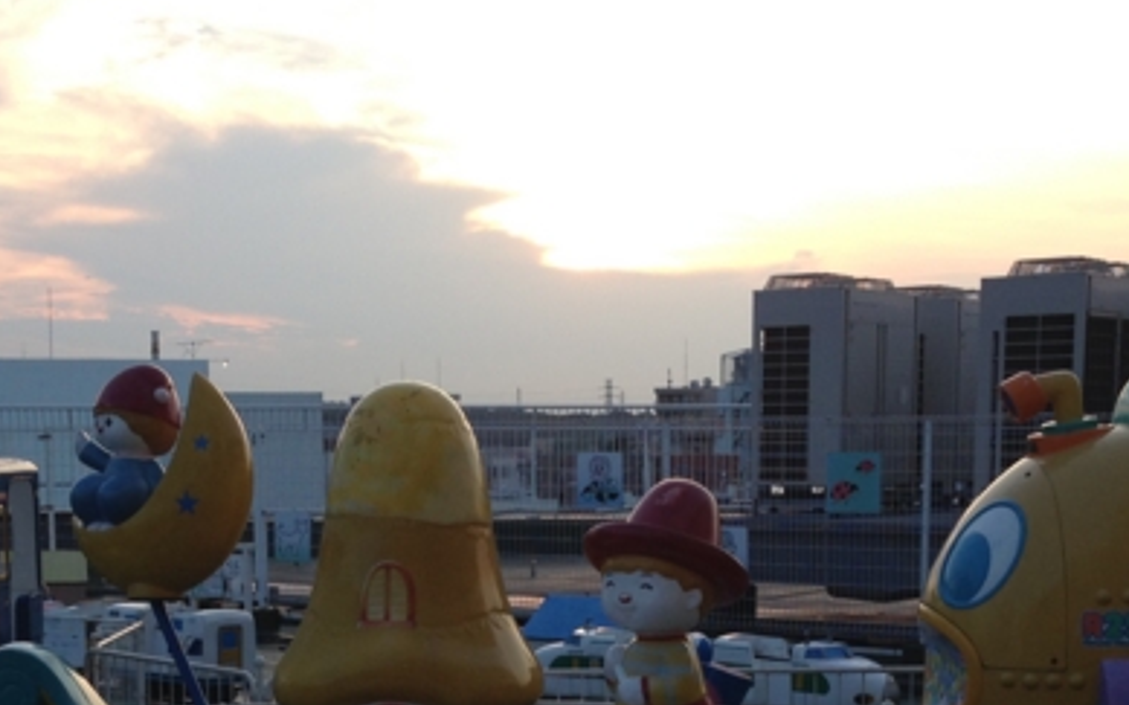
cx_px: 461
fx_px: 2215
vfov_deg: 17.6
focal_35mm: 72
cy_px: 720
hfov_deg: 28.5
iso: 50
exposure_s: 1/266
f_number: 2.4
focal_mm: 4.12
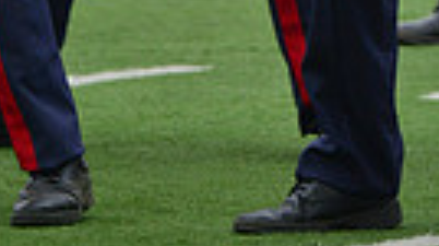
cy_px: -433
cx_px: 396
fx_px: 10243
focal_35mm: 881
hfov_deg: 2.5
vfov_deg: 1.4
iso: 200
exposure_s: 1/1000
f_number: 5.6
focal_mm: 250
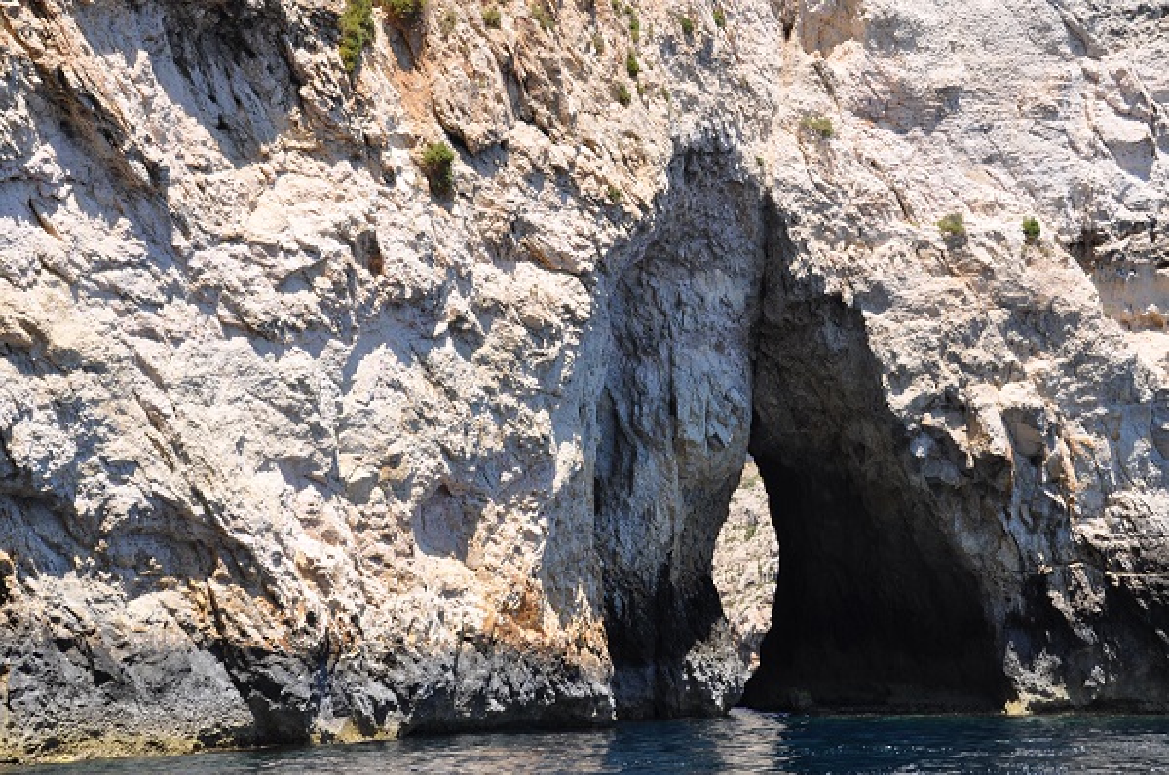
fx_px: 1751
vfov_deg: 25.0
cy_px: 388
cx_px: 584
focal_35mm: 54
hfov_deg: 36.9
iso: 200
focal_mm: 36
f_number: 13
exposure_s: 1/160
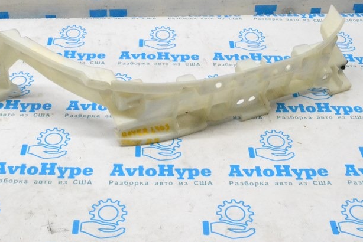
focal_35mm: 60
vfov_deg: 22.4
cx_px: 161
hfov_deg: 33.4
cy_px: 56
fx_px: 605
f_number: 11
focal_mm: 24
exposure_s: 1/160
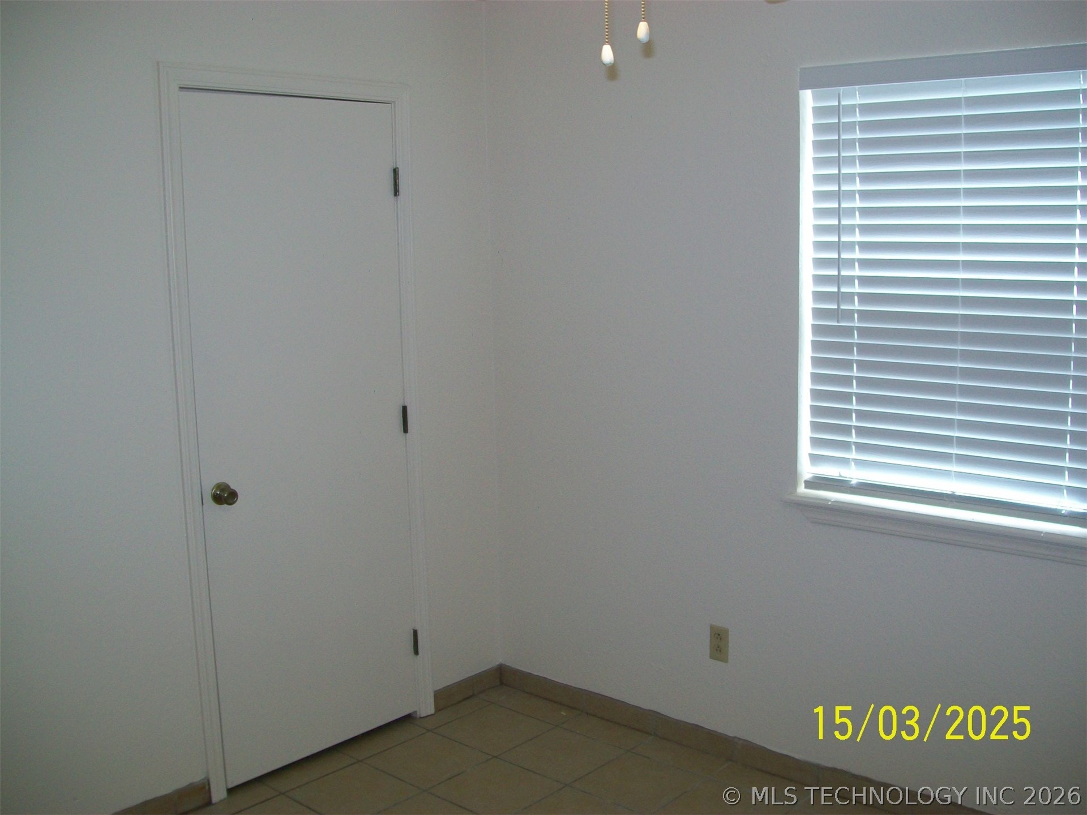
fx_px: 1130
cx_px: 544
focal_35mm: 36
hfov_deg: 51.4
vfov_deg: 39.7
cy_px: 408
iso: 64
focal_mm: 6
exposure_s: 1/60
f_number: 2.7
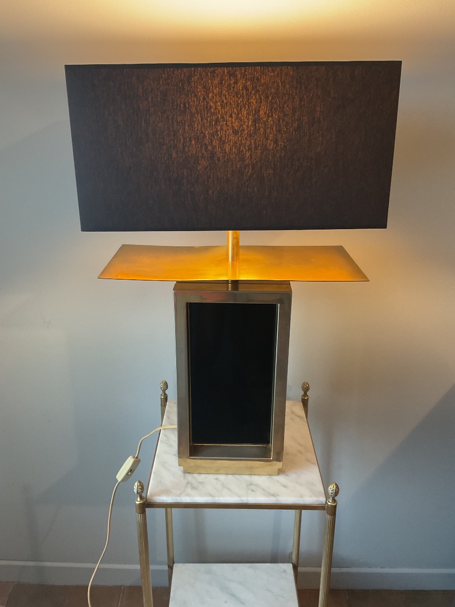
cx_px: 228
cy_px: 304
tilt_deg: -19.1
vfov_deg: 61.7
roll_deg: +0.3
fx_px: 508
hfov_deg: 48.2
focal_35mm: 29
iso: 200
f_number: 1.8
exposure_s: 1/40
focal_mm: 3
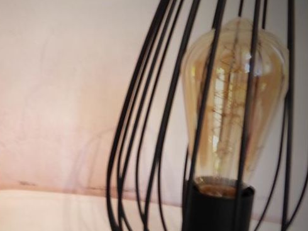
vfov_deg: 29.4
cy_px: 154
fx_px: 436
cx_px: 44
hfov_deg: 37.0
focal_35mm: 49
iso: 400
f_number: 3.3
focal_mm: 4.3
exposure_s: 1/8
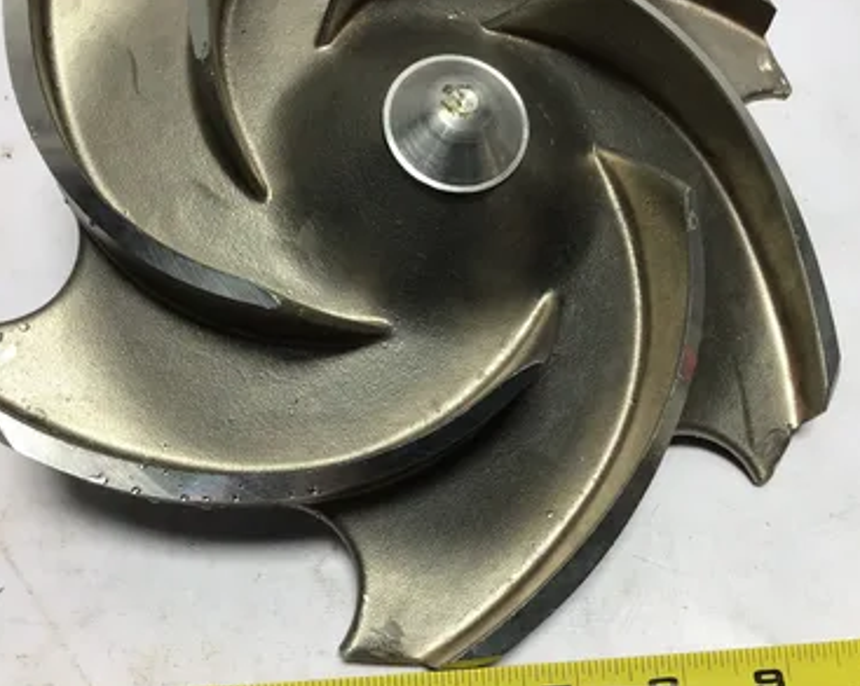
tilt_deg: -57.3
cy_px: 339
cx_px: 445
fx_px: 839
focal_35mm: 33
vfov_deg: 44.5
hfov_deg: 54.2
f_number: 2.4
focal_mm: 3.3
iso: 40
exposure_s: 1/120
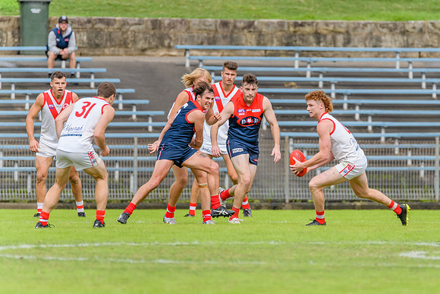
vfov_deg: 1.9
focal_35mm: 735
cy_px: 174
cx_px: 267
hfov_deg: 2.8
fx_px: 8981
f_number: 8
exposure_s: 1/1600
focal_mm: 600
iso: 800
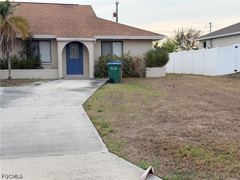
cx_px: 120
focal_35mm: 48
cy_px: 90
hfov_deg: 39.7
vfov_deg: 30.3
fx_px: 333
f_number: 1.78
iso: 64
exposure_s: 1/615
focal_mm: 6.76
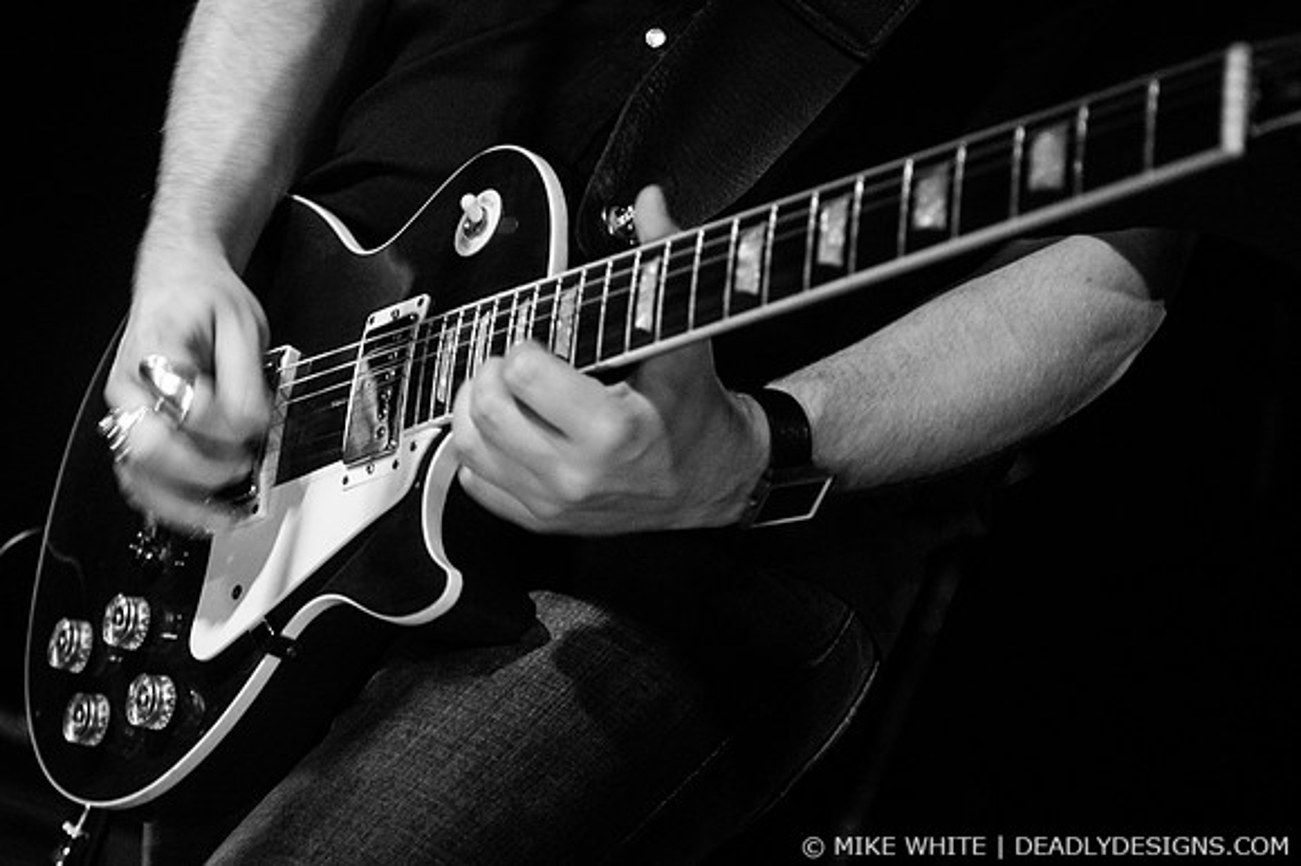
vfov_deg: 15.7
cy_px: 433
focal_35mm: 87
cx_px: 650
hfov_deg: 23.4
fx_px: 3142
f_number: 2.8
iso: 800
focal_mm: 58
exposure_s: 1/50
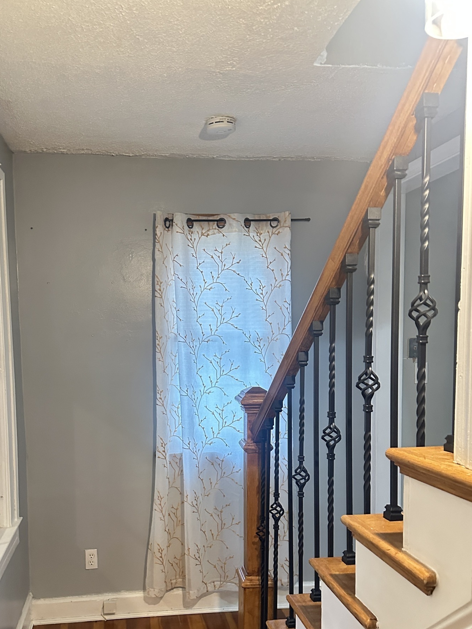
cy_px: 384
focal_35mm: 31
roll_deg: +0.7
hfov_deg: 45.1
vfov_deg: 57.8
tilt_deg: -3.9
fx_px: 564
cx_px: 182
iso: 800
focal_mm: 6.86
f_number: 1.78
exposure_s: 1/60
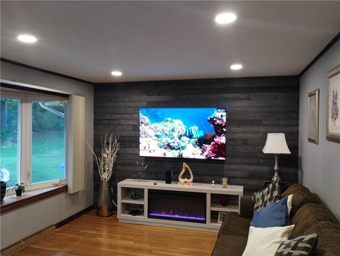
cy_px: 128
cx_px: 170
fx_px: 275
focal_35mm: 28
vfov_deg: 49.8
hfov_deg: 63.4
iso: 478
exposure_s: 1/30
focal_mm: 4.27
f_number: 1.8
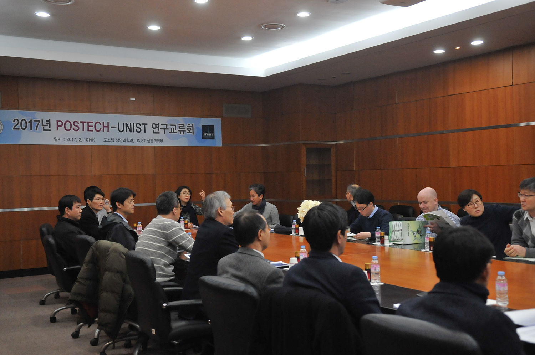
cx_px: 268
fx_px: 668
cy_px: 178
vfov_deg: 29.8
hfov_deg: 43.7
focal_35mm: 45
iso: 1600
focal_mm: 30
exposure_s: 1/160
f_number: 2.8
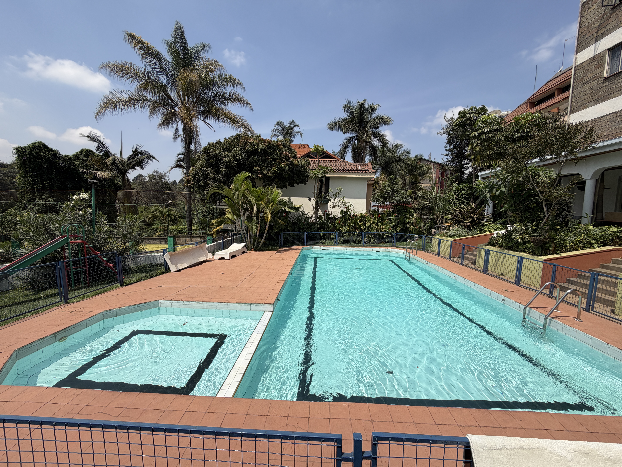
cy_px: 234
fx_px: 252
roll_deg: -0.9
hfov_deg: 102.1
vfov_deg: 85.7
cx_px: 311
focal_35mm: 14
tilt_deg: -4.6
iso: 20
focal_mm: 2.22
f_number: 2.2
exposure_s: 1/1312
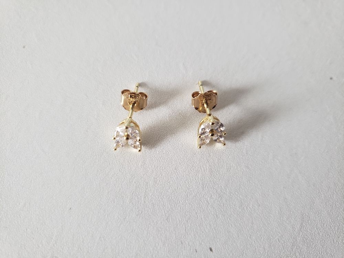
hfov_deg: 67.3
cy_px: 129
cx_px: 172
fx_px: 258
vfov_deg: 53.1
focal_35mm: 26
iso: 320
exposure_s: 1/33
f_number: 1.5
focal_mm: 4.3
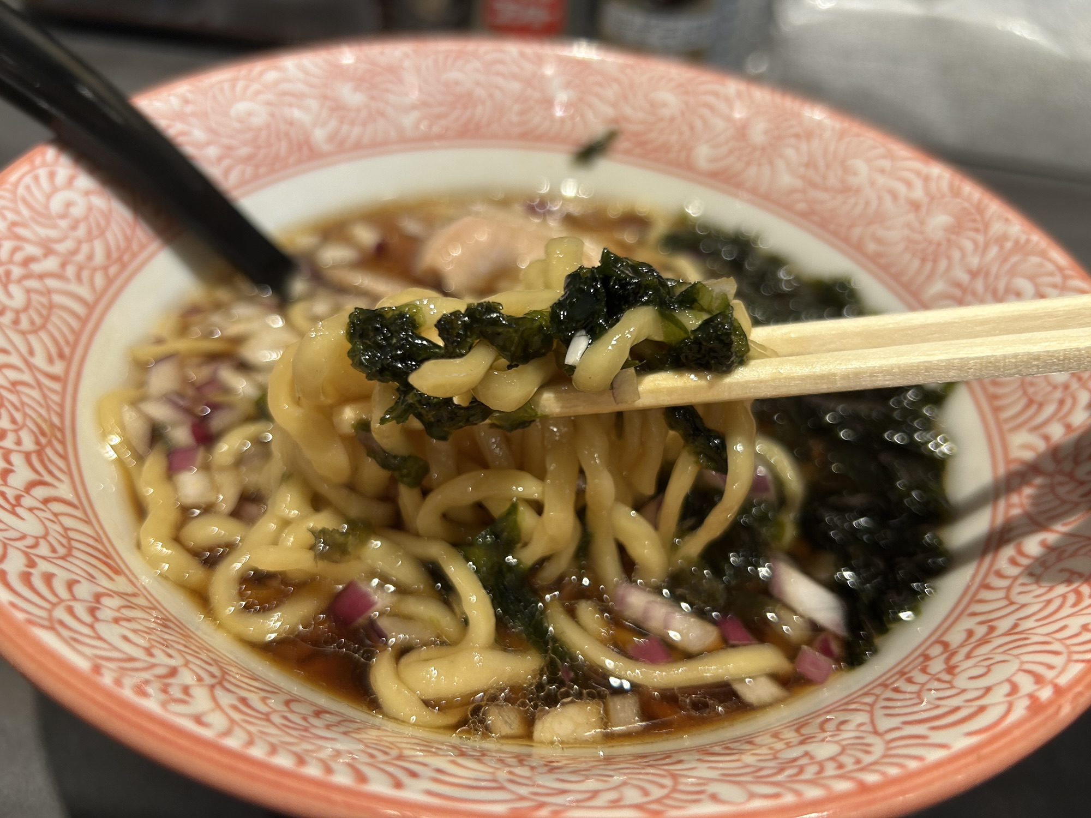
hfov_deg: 67.3
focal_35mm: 26
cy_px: 409
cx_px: 546
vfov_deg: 53.1
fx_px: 819
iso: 80
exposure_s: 1/119
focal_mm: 5.7
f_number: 1.5
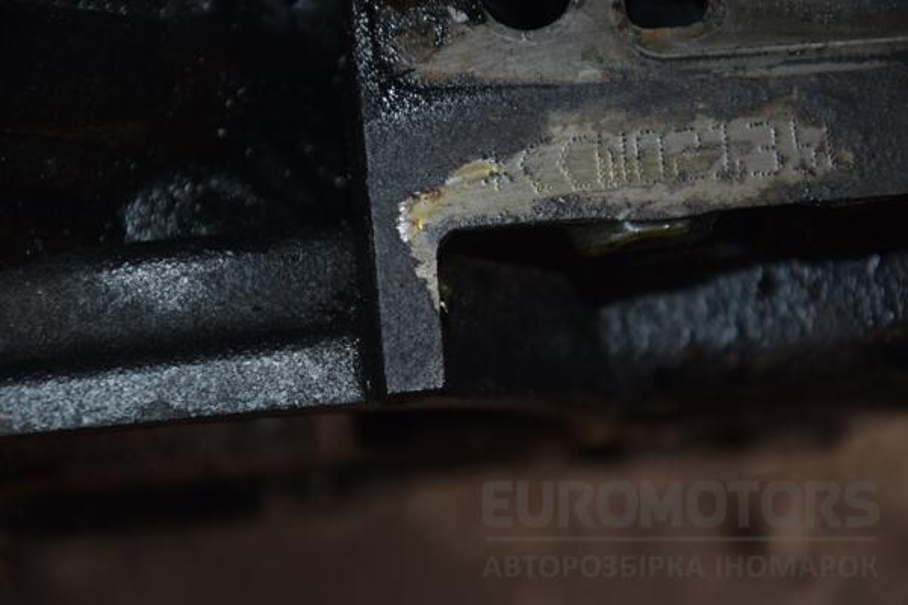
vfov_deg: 8.7
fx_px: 3972
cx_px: 454
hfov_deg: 13.0
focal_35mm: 158
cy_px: 302
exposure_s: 1/60
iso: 800
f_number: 5.6
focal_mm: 105
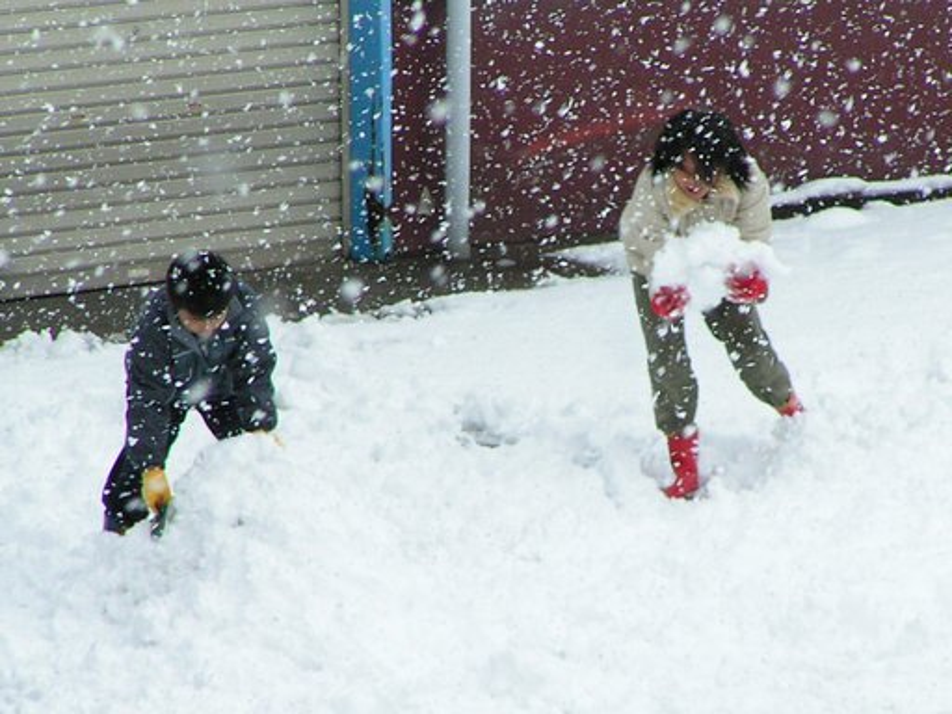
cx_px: 476
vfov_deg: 3.9
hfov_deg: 5.2
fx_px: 10451
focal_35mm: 380
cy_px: 357
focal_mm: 58
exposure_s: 1/400
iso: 125
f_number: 6.3
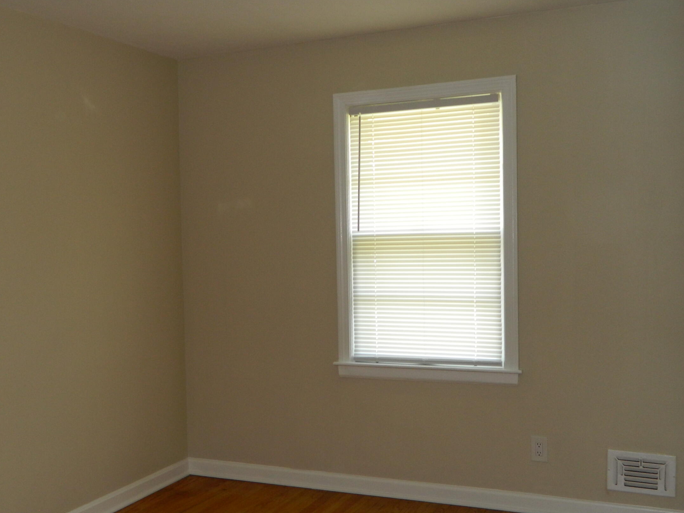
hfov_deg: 43.7
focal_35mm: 43
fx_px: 850
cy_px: 288
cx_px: 288
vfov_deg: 33.6
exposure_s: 1/30
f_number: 3.2
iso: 100
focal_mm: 5.6
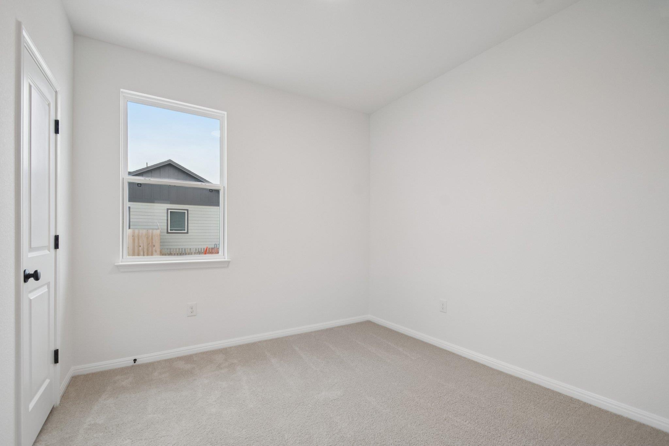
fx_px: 279
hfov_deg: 100.4
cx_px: 334
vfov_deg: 77.3
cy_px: 223
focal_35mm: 15
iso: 400
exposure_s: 1/30
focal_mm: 10
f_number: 8
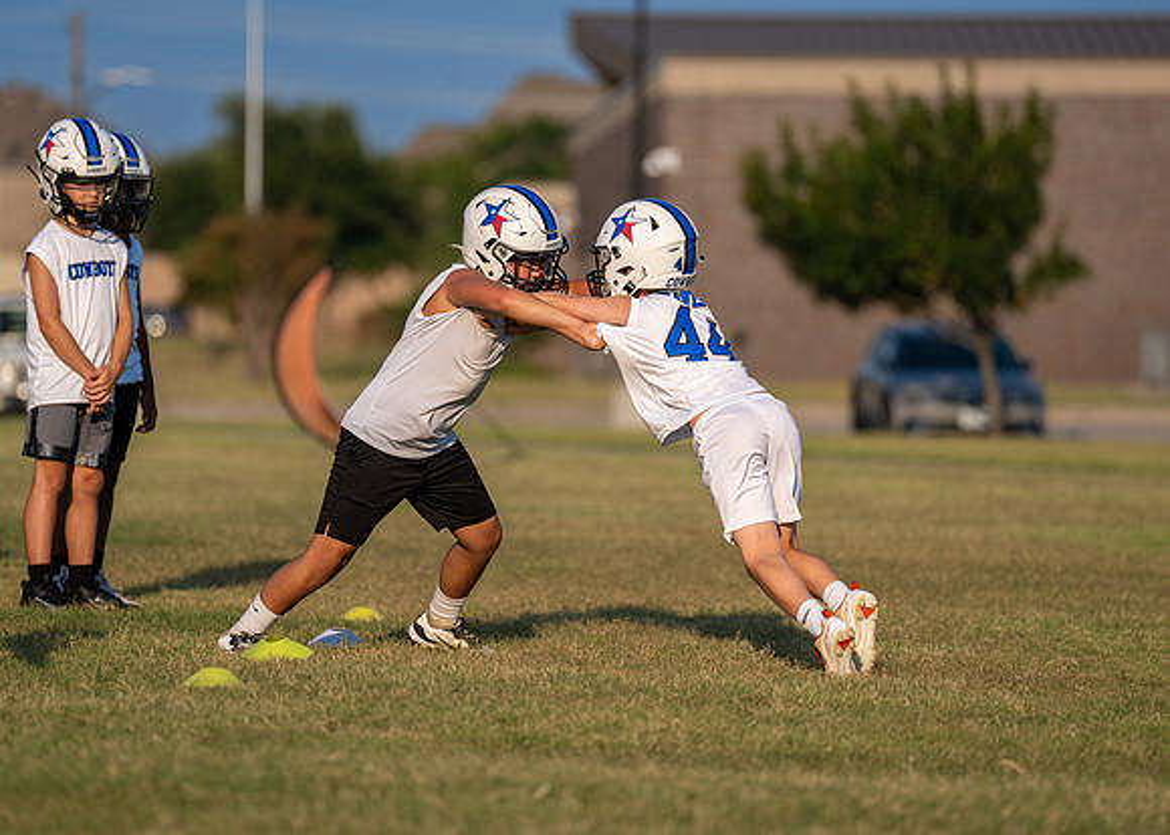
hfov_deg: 8.3
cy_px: 364
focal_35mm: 243
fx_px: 8071
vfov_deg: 5.9
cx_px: 505
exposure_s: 1/2500
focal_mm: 200
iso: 100
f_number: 2.8
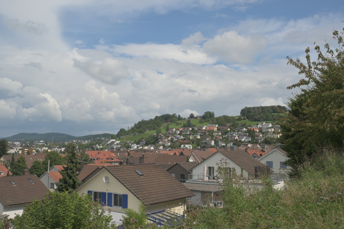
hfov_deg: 49.6
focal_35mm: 39
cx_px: 172
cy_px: 114
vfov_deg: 34.2
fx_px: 373
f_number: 13
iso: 100
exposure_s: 1/200
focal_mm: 26
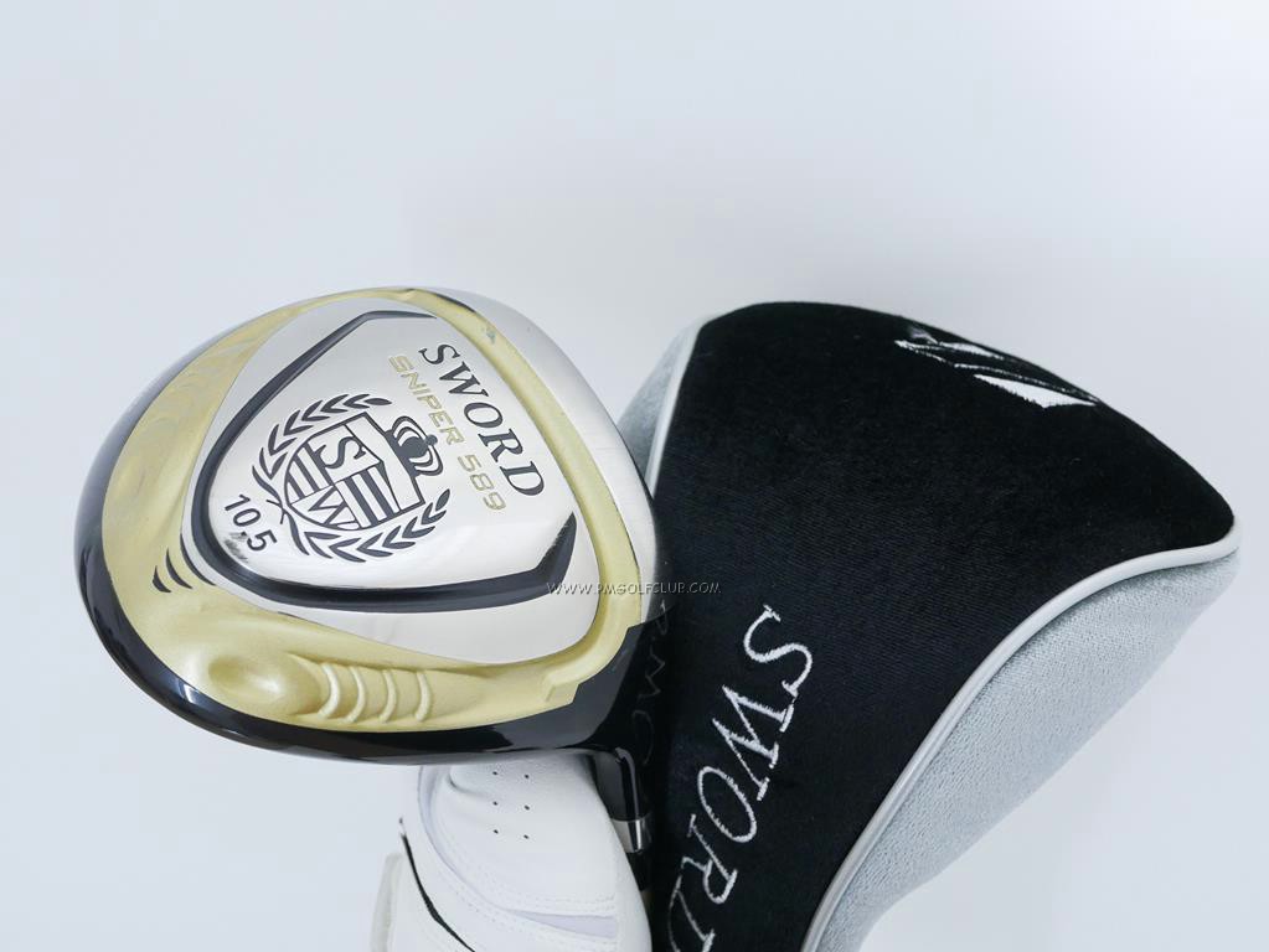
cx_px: 634
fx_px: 1834
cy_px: 476
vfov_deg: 29.1
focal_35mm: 50
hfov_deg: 38.2
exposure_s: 1/80
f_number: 4
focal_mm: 25
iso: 1600
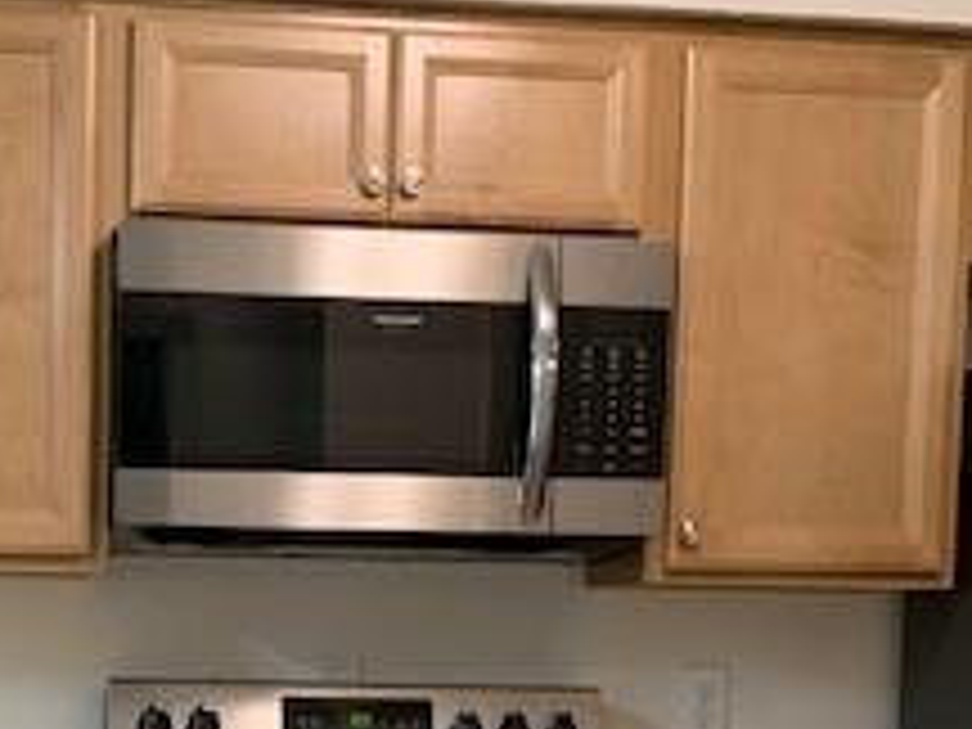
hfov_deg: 24.9
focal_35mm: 77
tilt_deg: -3.6
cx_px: 202
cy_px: 904
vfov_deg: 18.1
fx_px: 2162
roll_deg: -0.2
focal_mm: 4.25
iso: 250
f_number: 1.8
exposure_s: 1/60
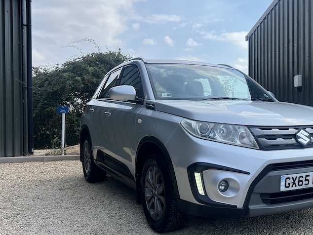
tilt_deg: -1.4
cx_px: 235
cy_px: 121
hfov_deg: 44.3
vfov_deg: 35.2
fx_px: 371
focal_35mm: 41
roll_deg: +0.8
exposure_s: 1/3571
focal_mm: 5.7
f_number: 1.5
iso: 50
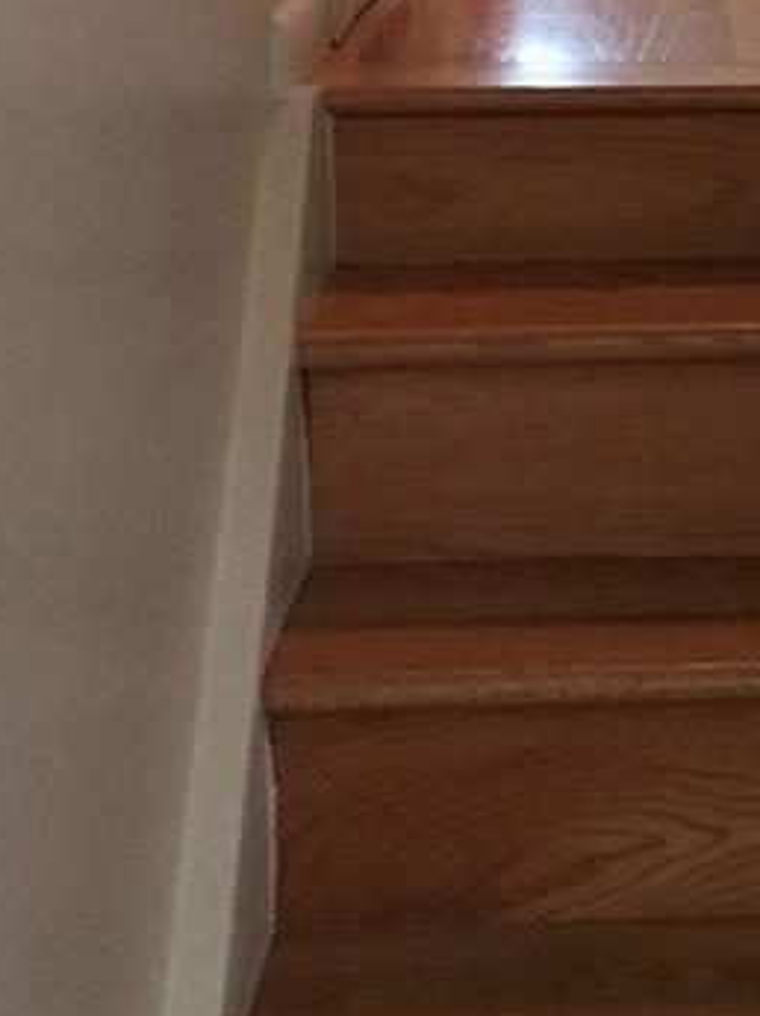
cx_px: 789
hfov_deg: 14.4
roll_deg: +0.8
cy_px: -80
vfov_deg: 18.8
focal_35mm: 101
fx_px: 2962
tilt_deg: -4.8
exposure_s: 1/30
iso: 160
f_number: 2.2
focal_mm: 4.15
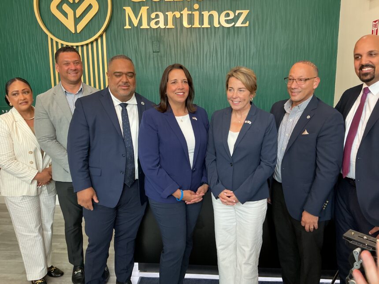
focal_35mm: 29
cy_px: 142
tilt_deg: -11.7
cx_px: 190
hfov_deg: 61.7
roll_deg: +0.9
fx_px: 318
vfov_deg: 48.2
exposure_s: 1/60
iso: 80
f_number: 1.8
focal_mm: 3
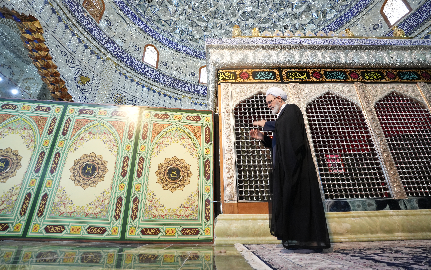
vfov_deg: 67.9
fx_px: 200
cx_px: 207
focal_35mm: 17
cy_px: 125
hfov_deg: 94.3
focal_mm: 16
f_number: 4.5
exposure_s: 1/100
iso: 2500
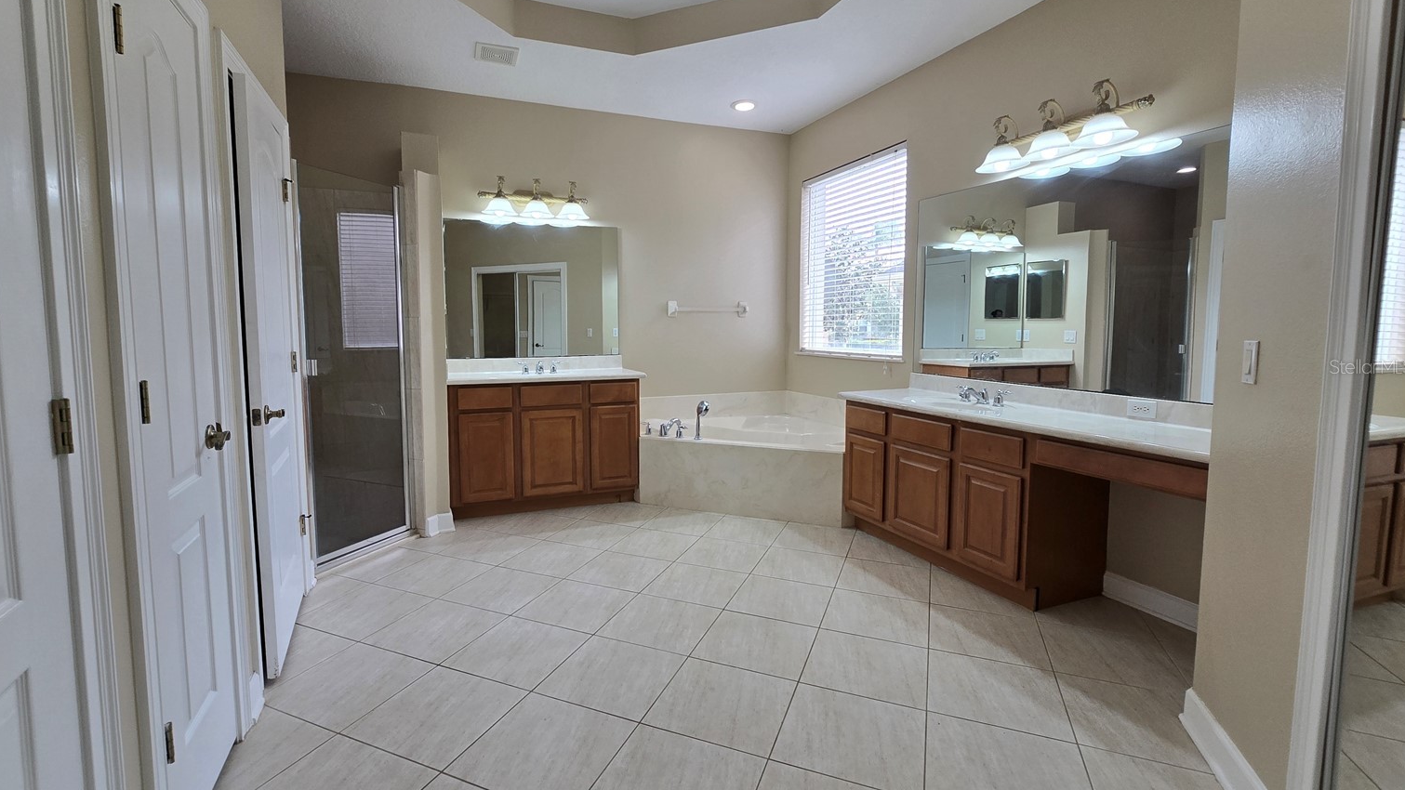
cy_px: 366
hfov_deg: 102.9
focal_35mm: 15
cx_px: 673
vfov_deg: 70.4
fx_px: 559
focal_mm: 2.2
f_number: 2.2
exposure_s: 1/125
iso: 50
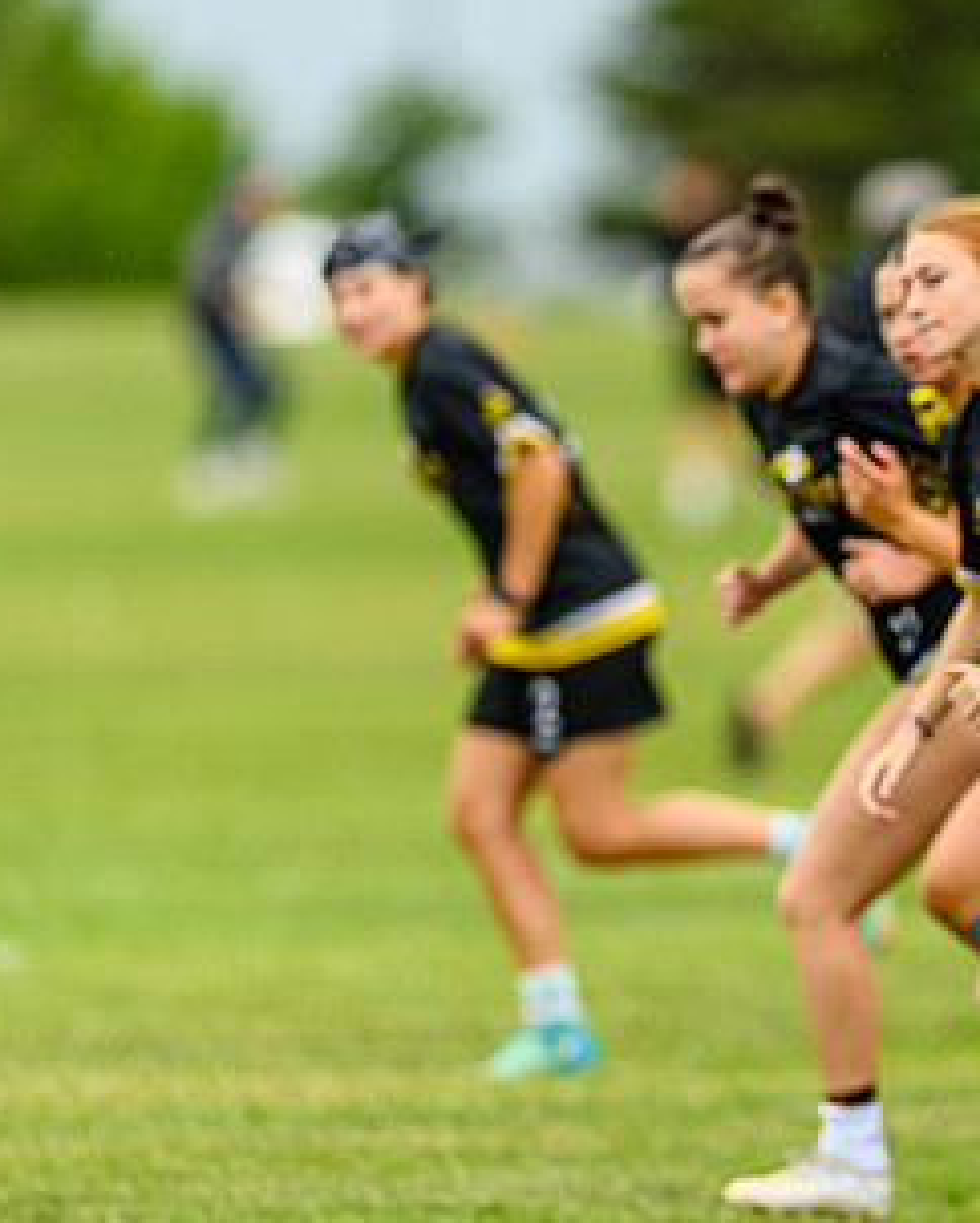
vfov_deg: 2.7
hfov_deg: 2.1
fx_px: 26114
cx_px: 956
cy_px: 646
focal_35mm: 721
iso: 360
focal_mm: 400
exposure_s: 1/1250
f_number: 3.2
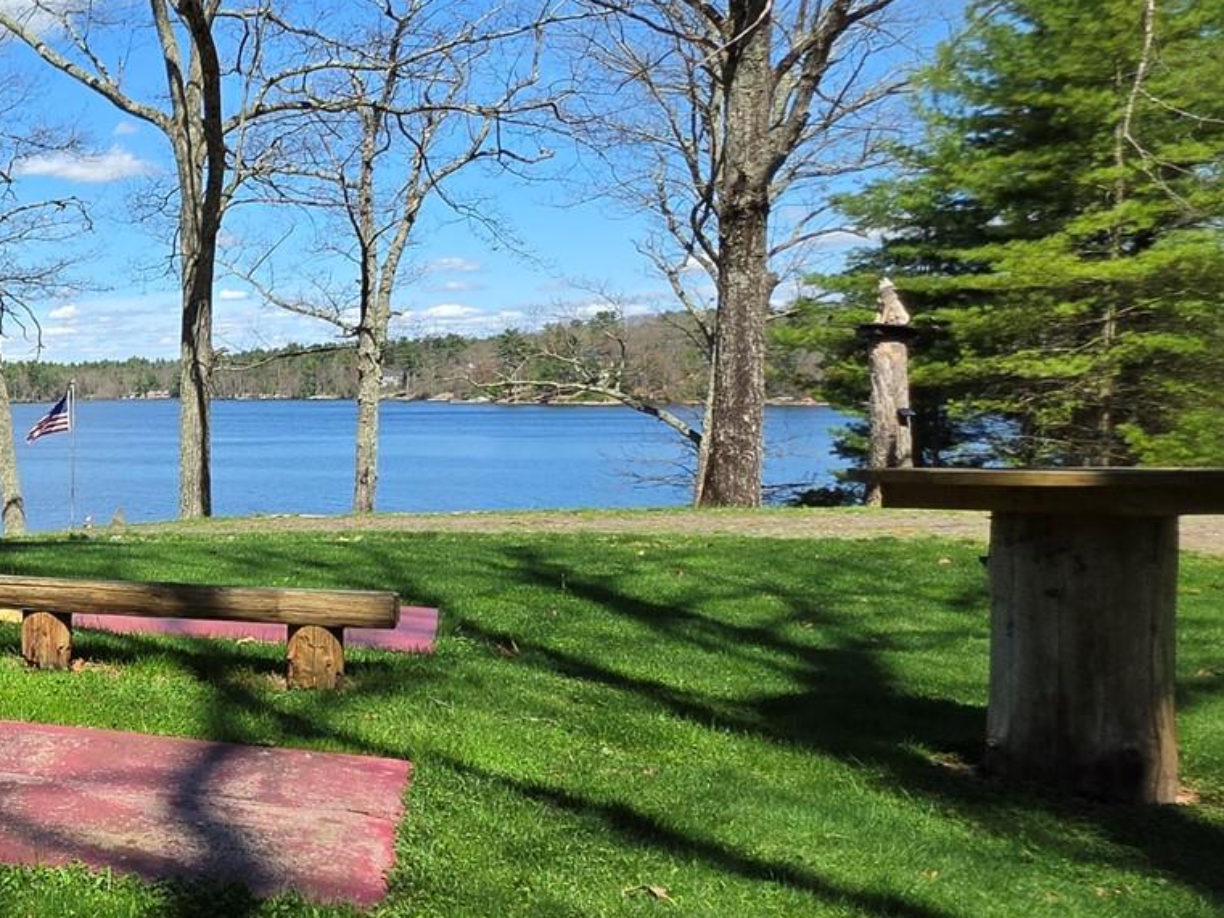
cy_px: 471
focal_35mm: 35
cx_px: -216
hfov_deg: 39.4
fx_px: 1238
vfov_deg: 40.7
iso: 32
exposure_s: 1/1272
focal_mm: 2.2
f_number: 1.9
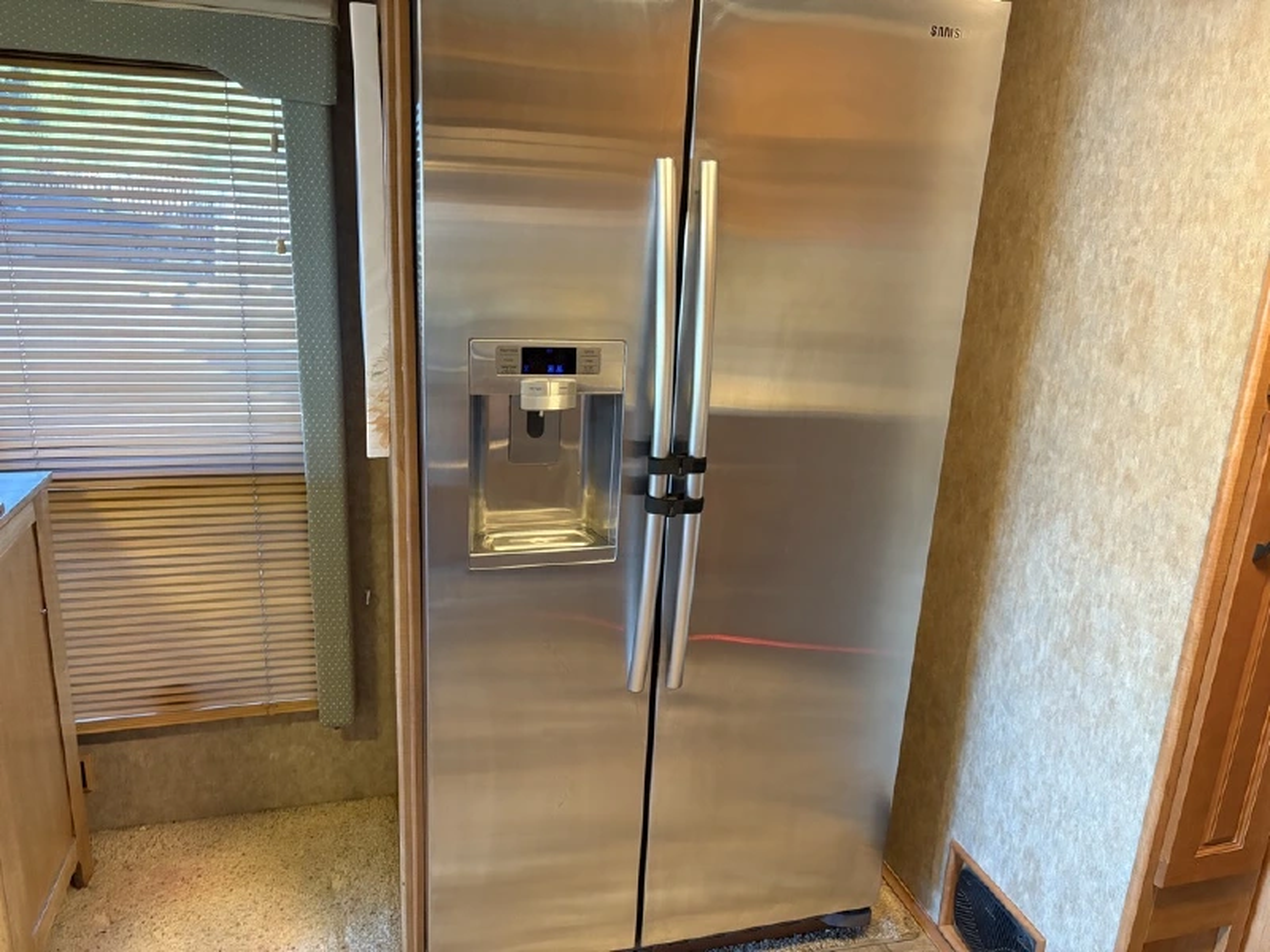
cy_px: 476
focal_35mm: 26
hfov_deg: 67.3
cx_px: 635
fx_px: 954
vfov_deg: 53.1
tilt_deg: -15.3
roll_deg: -3.6
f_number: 1.6
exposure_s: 1/59
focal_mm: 5.96
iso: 500
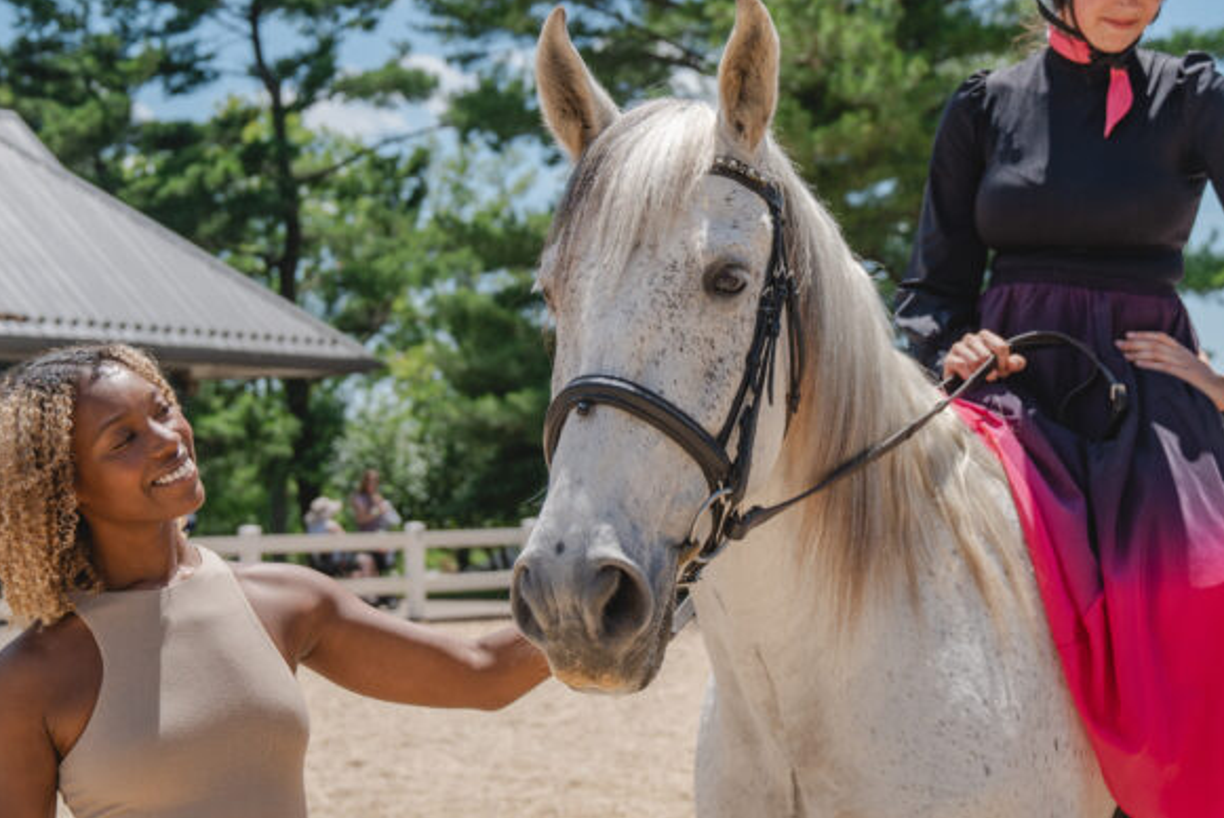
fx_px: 2517
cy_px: 357
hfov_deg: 27.3
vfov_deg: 18.4
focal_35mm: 74
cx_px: 716
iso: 250
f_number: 4
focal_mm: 42
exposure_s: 1/2500
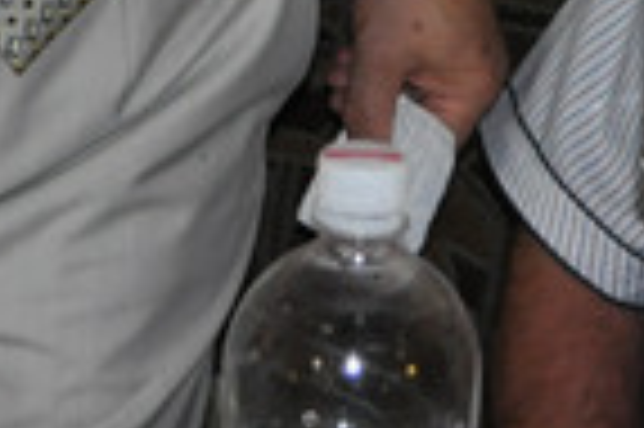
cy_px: -669
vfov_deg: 6.3
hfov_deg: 9.9
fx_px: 3699
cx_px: 131
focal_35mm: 207
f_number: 4
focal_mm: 22
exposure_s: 1/60
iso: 800
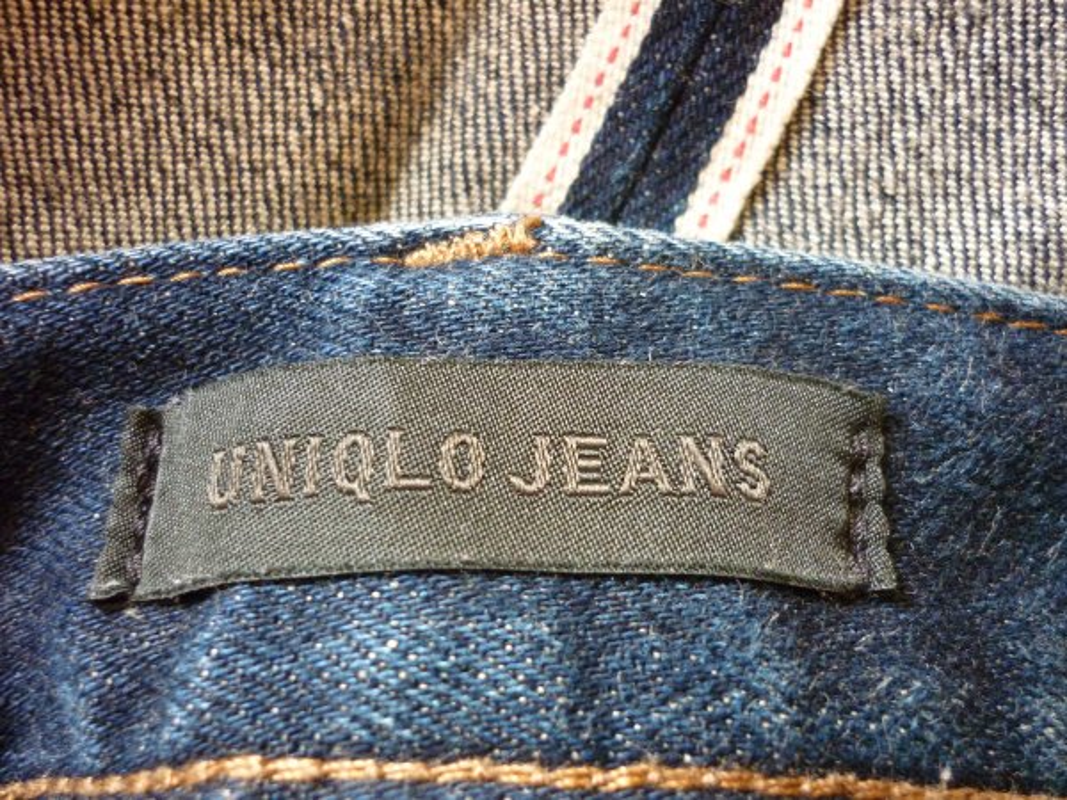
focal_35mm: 33
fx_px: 1017
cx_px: 534
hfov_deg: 55.4
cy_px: 400
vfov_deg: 42.9
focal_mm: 5.5
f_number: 2.8
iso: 320
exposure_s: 1/30
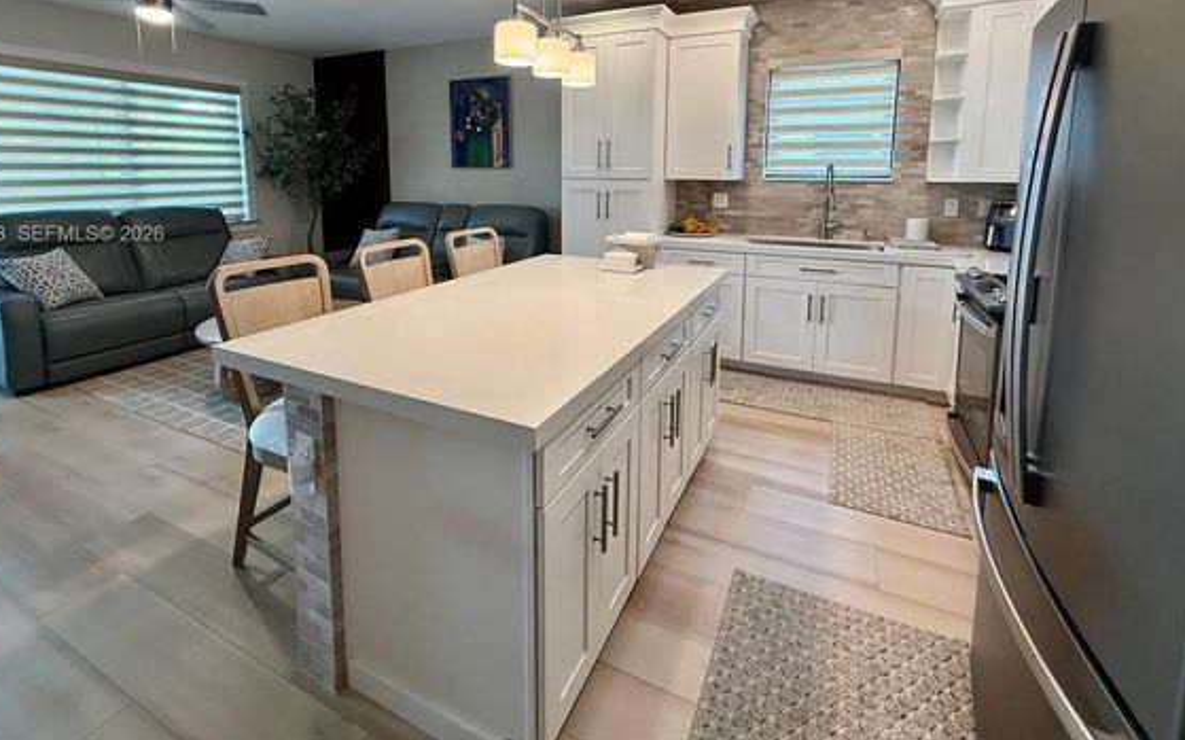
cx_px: 579
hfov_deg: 94.4
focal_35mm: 17
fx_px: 549
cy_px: 235
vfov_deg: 65.8
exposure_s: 1/120
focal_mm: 2.22
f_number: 2.2
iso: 160
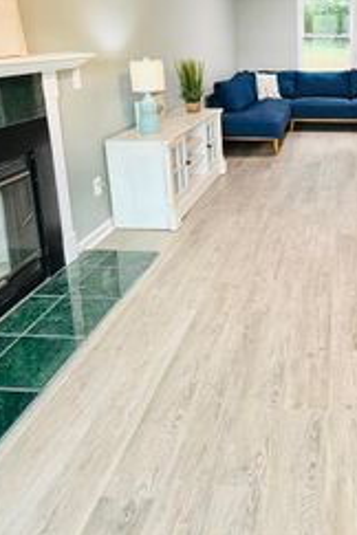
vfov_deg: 58.5
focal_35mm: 30
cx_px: 324
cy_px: 129
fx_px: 446
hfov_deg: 40.2
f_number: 2.2
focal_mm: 2.22
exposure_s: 1/60
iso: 320
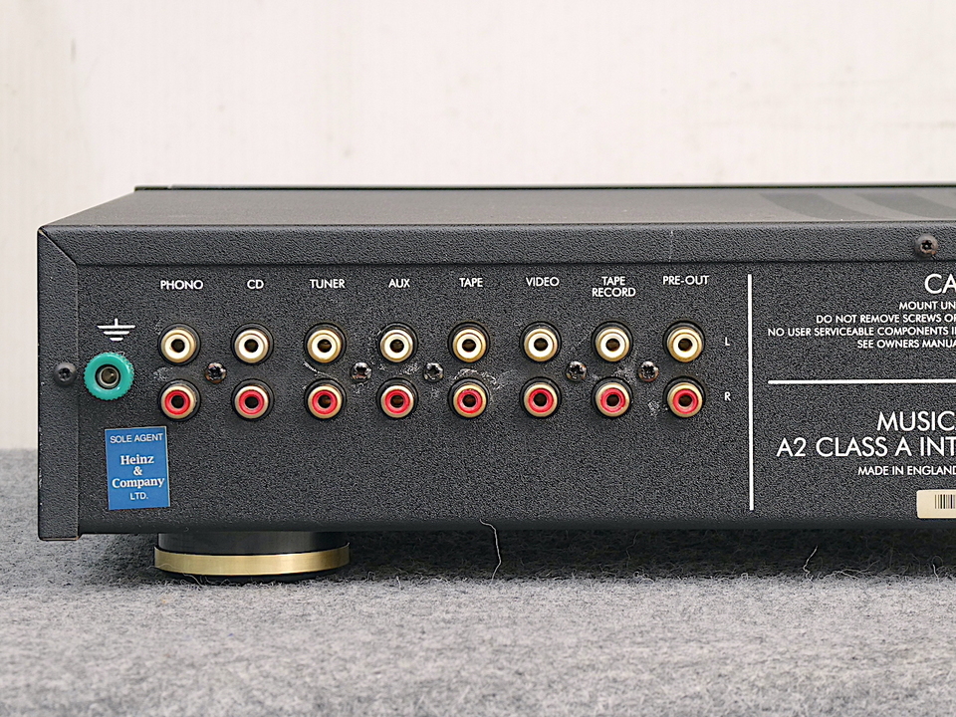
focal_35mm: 151
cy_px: 358
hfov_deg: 13.1
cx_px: 478
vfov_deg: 9.8
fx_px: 4170
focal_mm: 27.1
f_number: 5.4
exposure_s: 1/4
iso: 100
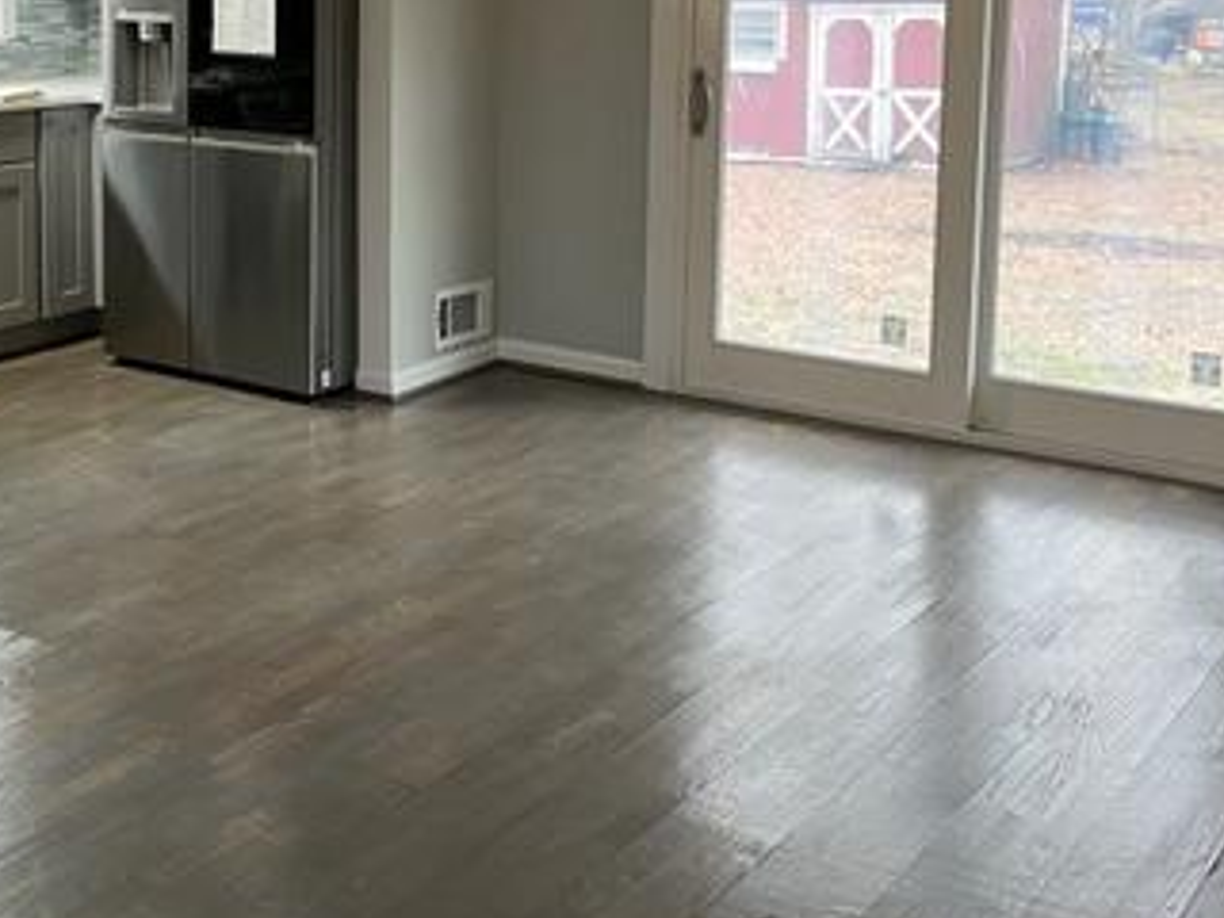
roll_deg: -0.2
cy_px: 172
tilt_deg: -6.1
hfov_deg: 35.4
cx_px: 218
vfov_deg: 27.4
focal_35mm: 52
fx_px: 1839
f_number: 1.6
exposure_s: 1/60
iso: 160
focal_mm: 5.1
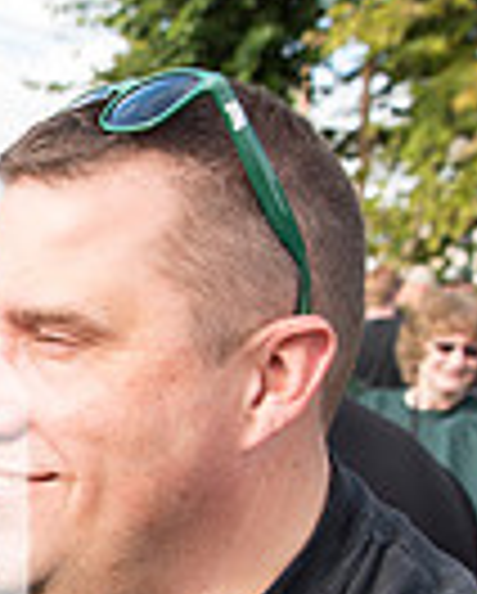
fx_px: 1743
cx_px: -310
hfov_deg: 14.2
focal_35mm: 99
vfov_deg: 18.9
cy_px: 556
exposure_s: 1/400
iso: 250
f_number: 4.5
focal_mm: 24
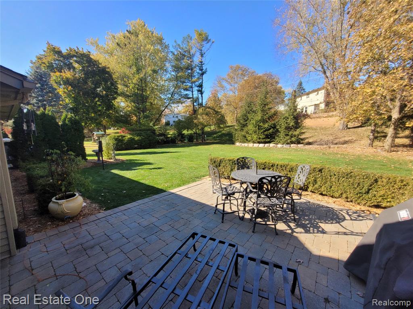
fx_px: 155
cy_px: 154
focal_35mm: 13
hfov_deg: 106.2
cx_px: 206
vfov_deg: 89.9
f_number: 2.2
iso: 40
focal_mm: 1.74
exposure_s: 1/535
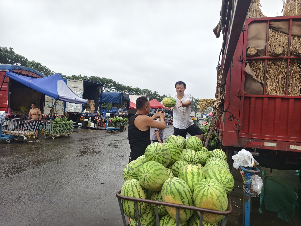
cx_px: 150
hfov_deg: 73.9
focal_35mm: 23
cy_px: 113
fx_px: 200
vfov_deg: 58.9
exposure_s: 1/740
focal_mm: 5.6
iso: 190
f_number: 1.57
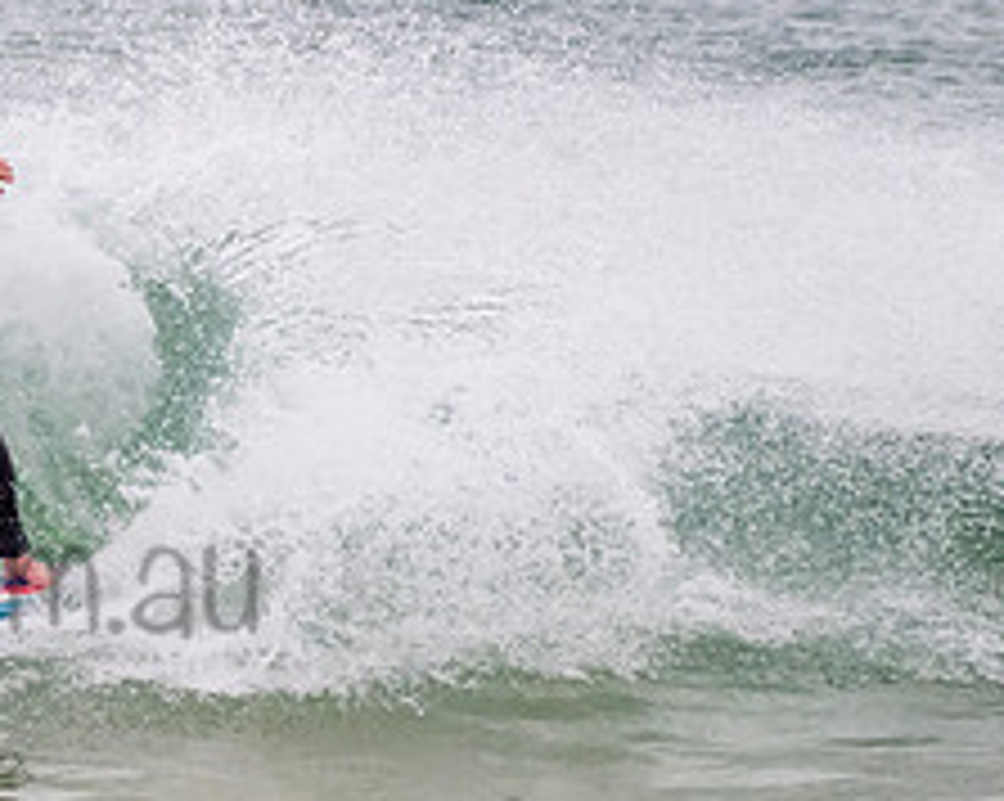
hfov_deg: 1.3
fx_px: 44473
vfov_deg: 1.0
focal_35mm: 1498
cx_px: -216
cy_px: 529
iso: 800
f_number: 5.6
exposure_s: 1/1000
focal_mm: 500
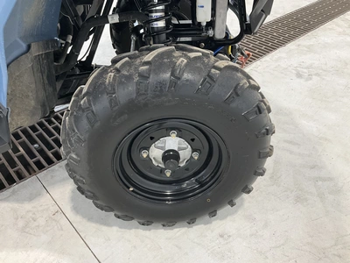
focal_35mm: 29
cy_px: 132
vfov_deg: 48.2
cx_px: 175
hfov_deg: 61.7
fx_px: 293
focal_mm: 3
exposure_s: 1/60
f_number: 1.8
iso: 80
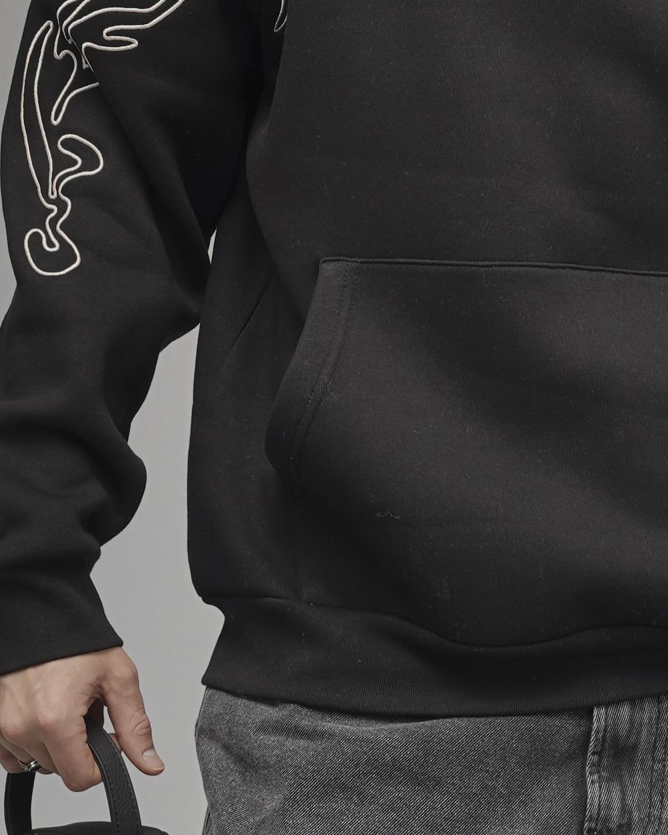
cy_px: 54
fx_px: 4720
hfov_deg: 8.1
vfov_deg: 10.1
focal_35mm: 191
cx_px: 540
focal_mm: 50
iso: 64
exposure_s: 1/125
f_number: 7.1
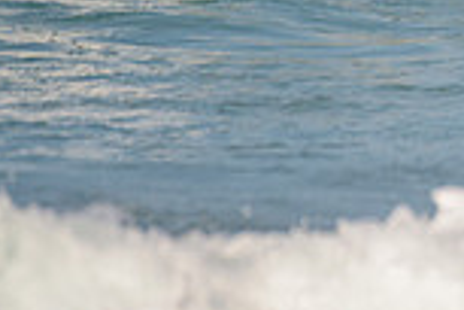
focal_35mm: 2319
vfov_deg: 0.6
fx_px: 29887
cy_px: -235
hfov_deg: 0.9
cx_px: 872
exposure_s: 1/2000
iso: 100
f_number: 5.6
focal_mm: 500
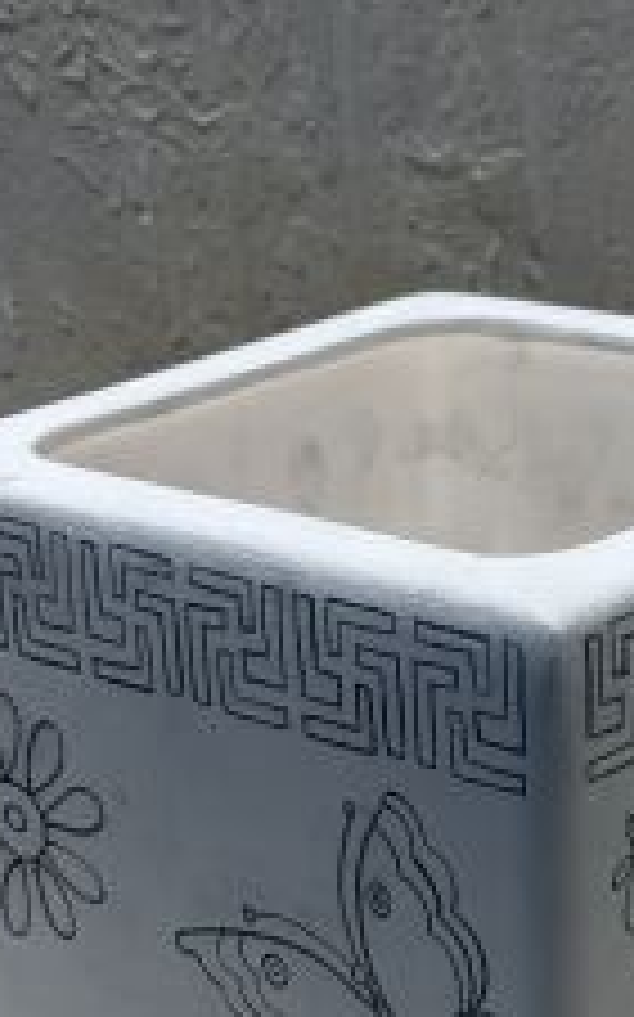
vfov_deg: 19.1
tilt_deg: -22.4
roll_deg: +0.4
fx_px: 2990
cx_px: 535
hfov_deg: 12.0
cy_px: 842
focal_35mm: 108
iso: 64
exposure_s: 1/437
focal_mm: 6.76
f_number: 1.78
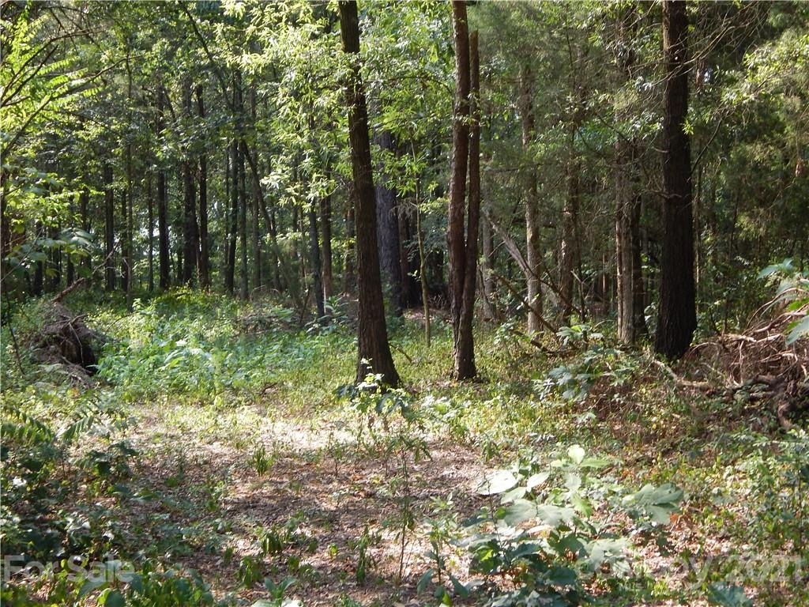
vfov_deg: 27.0
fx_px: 1262
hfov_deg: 35.5
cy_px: 304
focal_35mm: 54
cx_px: 404
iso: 125
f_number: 3.8
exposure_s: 1/80
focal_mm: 9.7
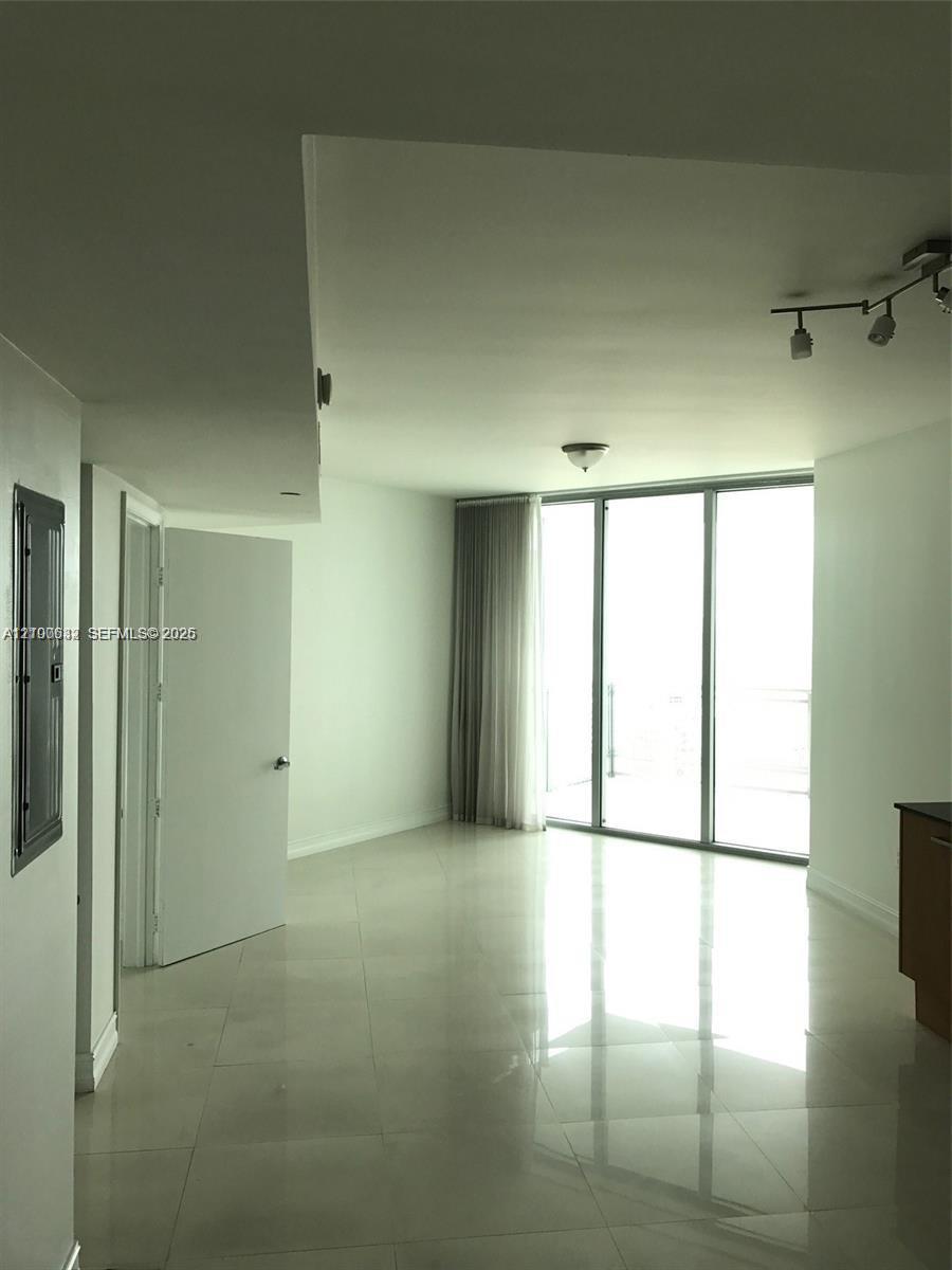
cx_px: 476
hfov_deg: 49.7
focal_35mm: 28
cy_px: 635
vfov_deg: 63.4
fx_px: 1027
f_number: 1.8
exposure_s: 1/120
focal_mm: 3.99
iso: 25
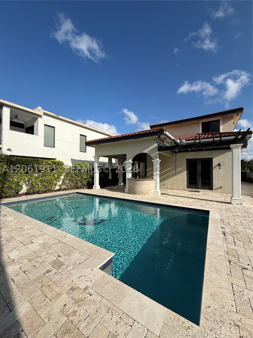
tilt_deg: +1.9
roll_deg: -1.0
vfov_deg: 102.1
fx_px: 136
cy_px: 169
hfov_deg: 85.7
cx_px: 126
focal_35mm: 14
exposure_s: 1/2611
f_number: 2.2
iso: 50
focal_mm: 2.22
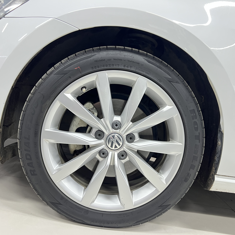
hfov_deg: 52.5
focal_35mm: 31
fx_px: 238
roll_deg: -11.0
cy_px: 118
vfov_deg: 52.5
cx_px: 126
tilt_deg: -7.4
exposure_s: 1/50
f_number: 1.5
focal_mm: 5.7
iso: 250
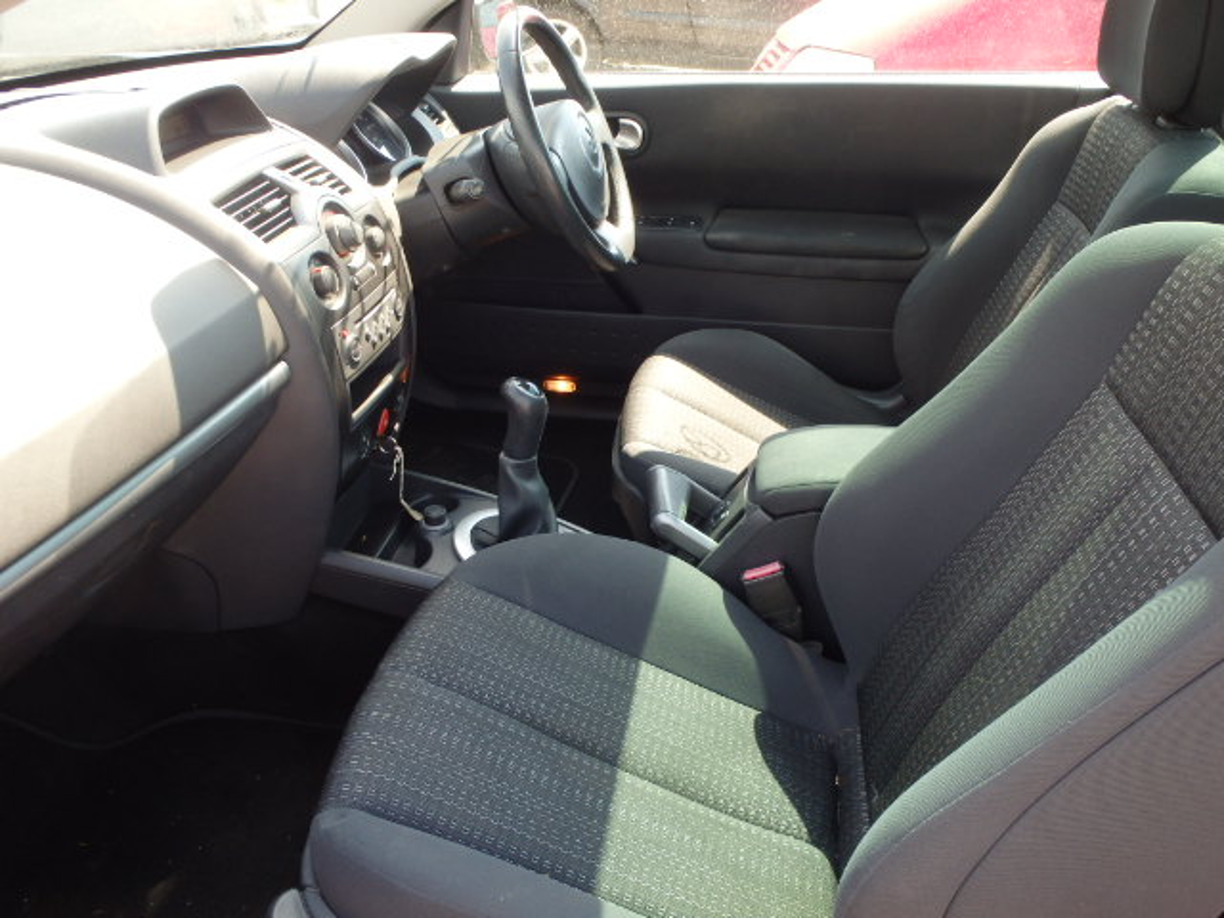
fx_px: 990
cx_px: 612
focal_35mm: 28
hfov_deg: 63.4
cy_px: 459
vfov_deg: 49.7
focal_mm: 5
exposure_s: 1/60
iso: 125
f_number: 3.9
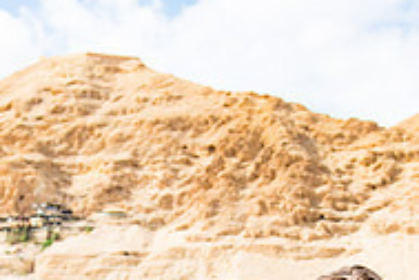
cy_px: 414
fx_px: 1036
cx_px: 195
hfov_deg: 22.9
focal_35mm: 89
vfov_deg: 14.4
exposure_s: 1/2500
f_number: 2.8
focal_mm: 29
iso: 200
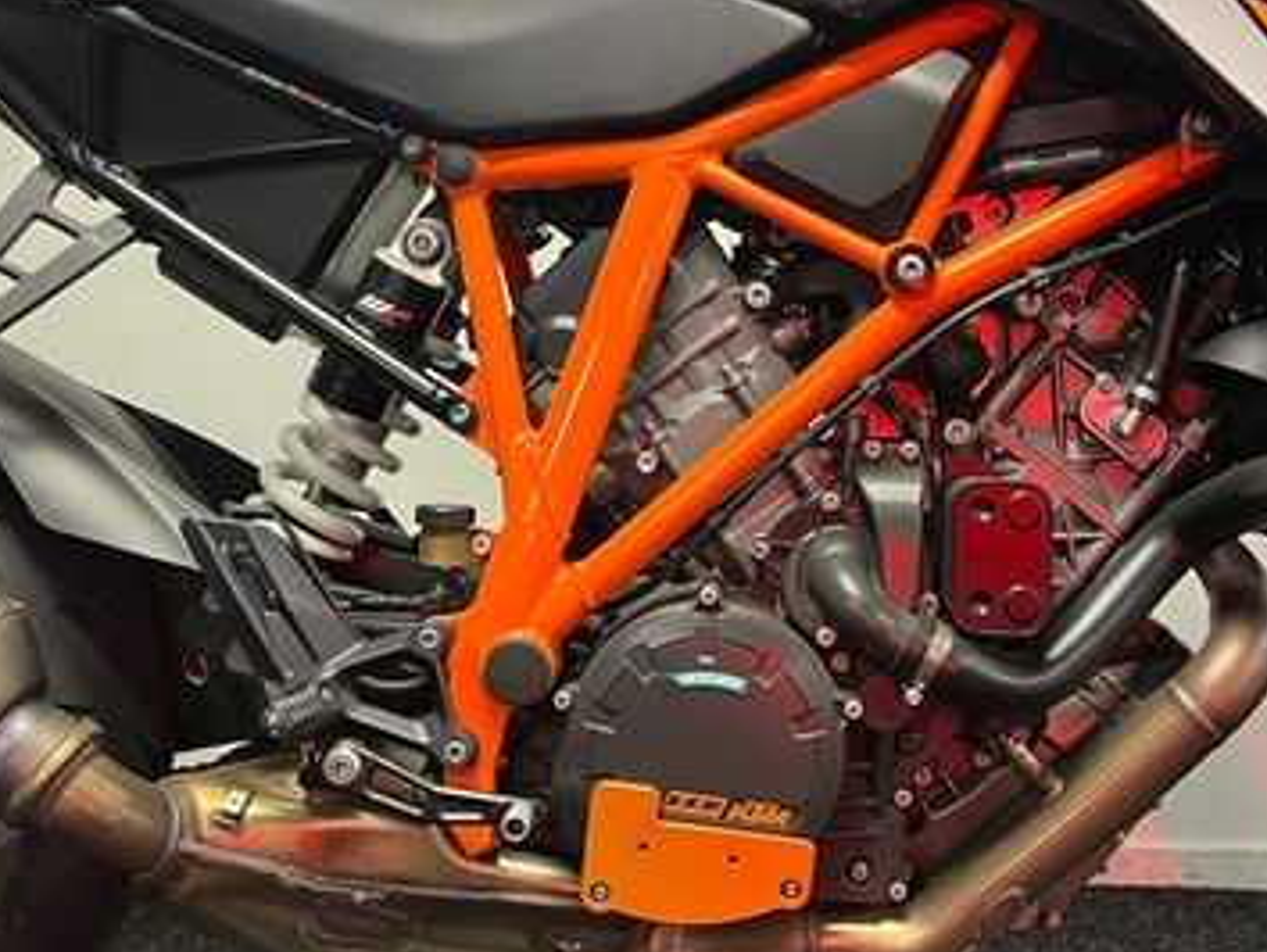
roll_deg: -0.2
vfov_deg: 30.8
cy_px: 390
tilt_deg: -3.9
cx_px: 723
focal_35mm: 47
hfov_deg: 40.3
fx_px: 1721
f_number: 1.6
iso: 250
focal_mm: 5.1
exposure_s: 1/50
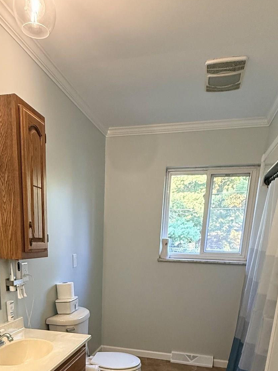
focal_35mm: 29
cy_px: 326
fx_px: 311
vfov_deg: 54.6
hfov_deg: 47.9
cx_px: 109
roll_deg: -1.7
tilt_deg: -14.9
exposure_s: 1/120
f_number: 2.2
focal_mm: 2.22
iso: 640
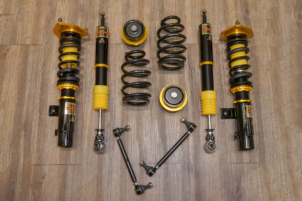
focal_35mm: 34
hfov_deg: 55.8
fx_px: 285
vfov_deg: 38.9
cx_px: 151
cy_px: 100
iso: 2000
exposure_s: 1/50
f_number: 8
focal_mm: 34
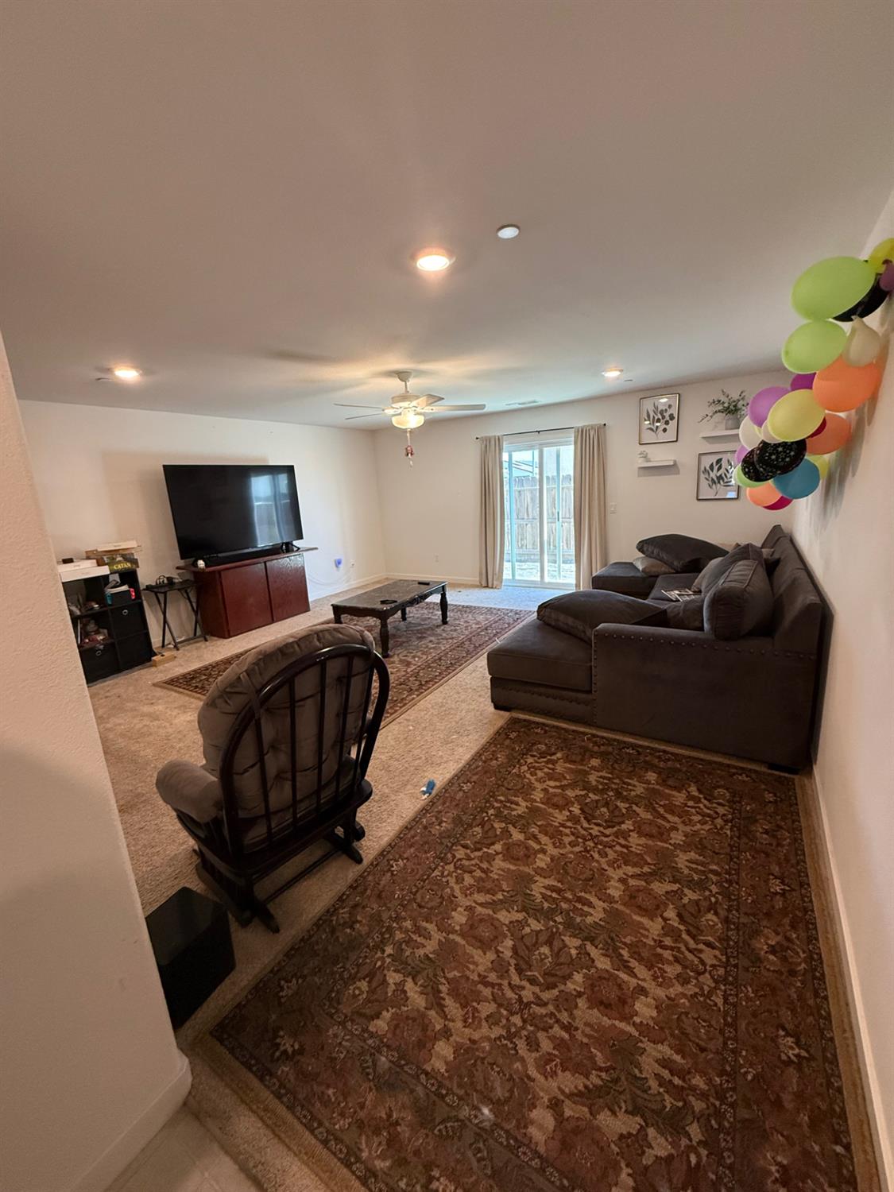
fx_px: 482
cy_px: 596
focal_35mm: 14
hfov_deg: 85.7
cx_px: 447
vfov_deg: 102.1
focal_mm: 2.22
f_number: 2.2
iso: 320
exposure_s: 1/120
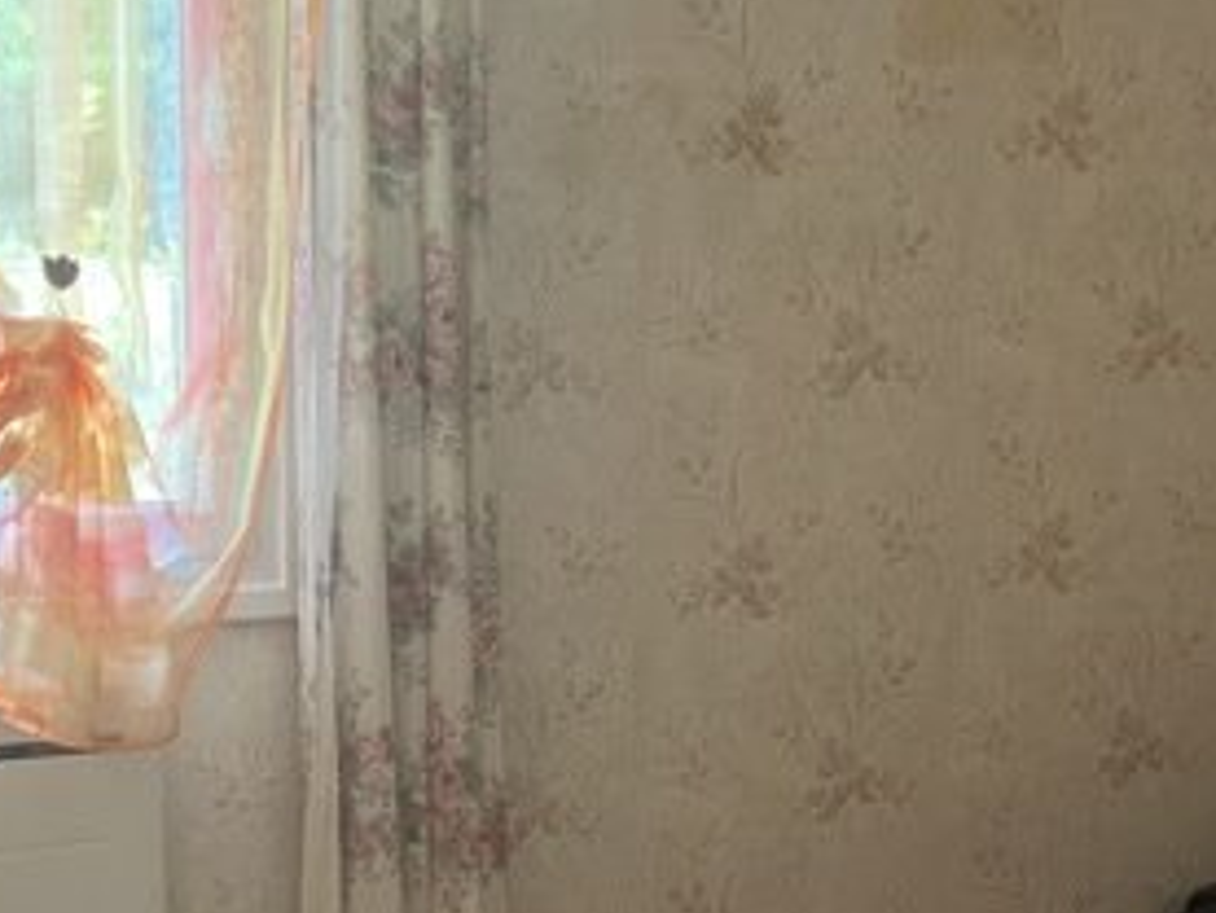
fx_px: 2636
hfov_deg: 25.8
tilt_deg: -9.1
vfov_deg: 19.5
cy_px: 720
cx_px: 356
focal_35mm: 75
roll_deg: +0.4
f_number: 1.6
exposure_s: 1/113
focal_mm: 5.1
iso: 125
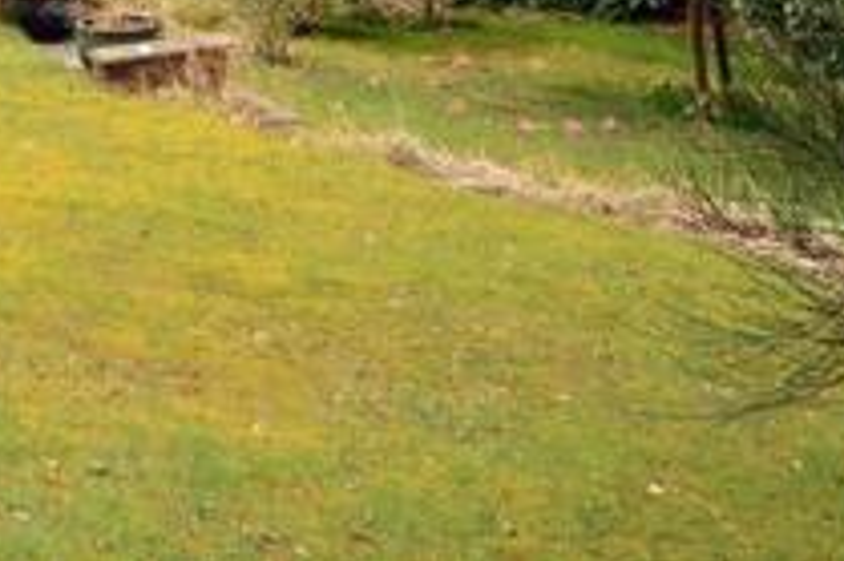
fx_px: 2202
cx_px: -291
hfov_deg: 19.7
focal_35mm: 94
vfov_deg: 13.6
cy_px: -309
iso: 400
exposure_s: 1/160
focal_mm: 20
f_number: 7.1
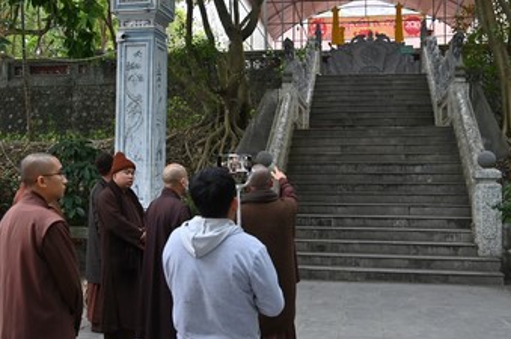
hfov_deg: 42.7
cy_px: 151
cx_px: 223
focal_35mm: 46
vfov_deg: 29.1
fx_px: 652
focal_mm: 24
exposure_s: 1/100
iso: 200
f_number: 4
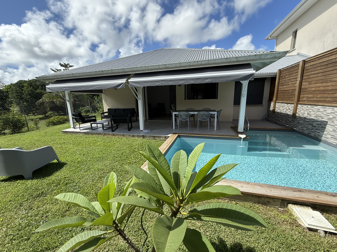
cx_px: 168
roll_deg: +0.9
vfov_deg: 85.7
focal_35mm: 14
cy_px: 126
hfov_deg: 102.1
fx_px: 136
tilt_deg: -11.0
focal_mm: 2.22
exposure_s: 1/679
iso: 50
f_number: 2.2
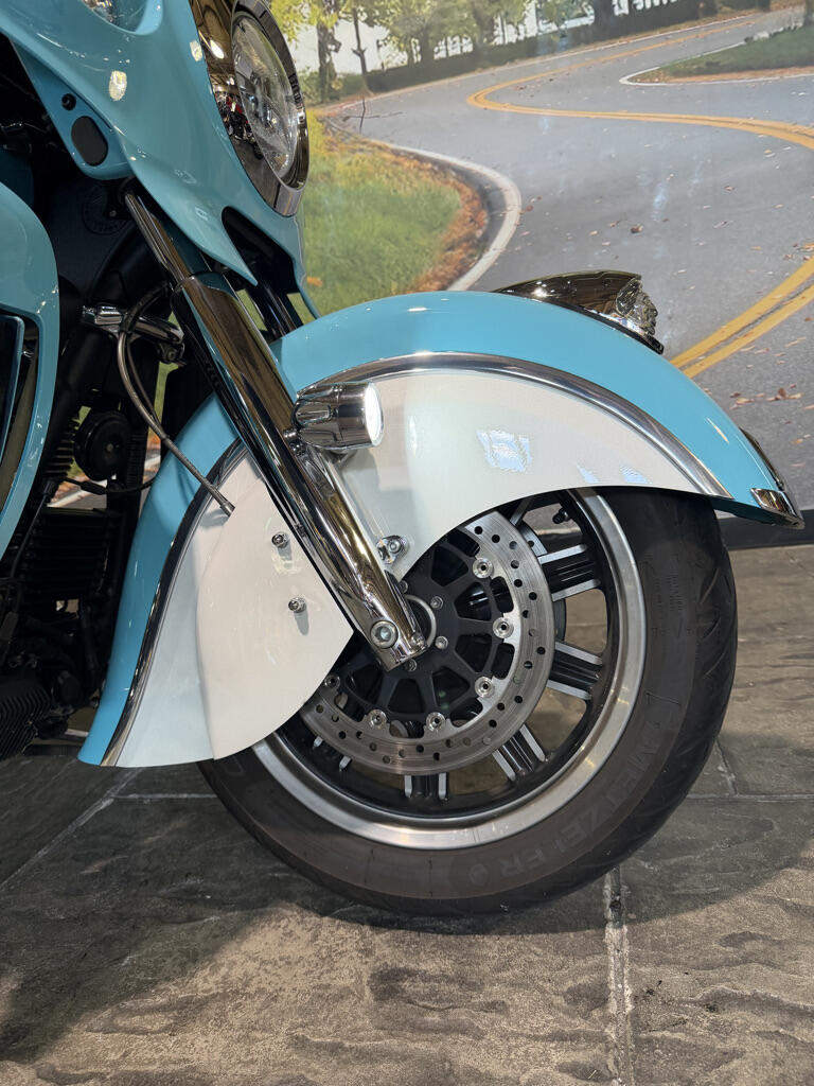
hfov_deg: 56.8
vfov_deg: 71.6
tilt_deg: -11.1
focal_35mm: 24
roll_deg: +5.4
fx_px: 752
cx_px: 407
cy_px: 543
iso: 160
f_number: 1.78
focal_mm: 6.76
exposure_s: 1/120
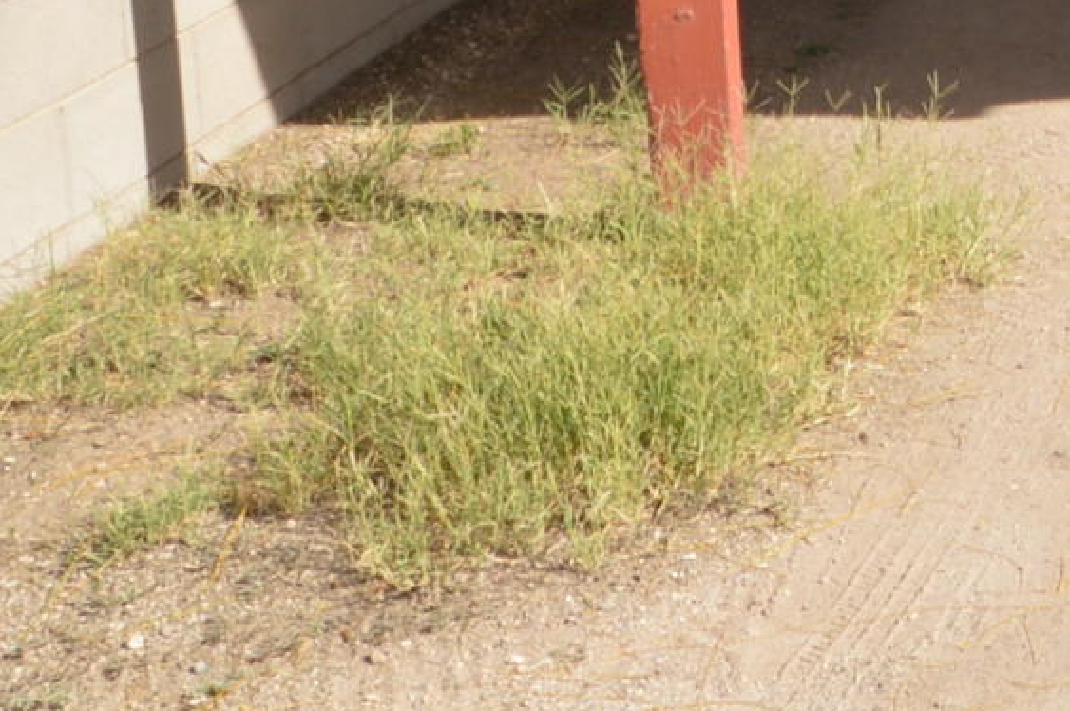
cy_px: -500
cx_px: 1965
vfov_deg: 15.1
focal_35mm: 80
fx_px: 2375
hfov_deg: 19.0
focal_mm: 10
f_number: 7.1
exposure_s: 1/200
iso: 100
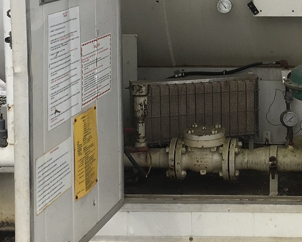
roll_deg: +0.6
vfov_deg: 15.2
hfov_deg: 18.5
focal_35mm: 100
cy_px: 19
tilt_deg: -7.0
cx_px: 330
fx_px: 894
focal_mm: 4.15
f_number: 2.2
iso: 25
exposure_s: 1/699
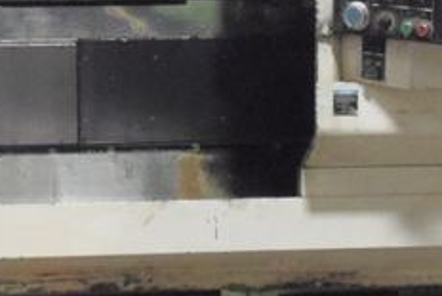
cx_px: 166
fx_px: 1032
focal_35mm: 84
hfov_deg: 24.1
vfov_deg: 15.9
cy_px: -12
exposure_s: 1/8
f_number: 2.9
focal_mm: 4.3
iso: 640
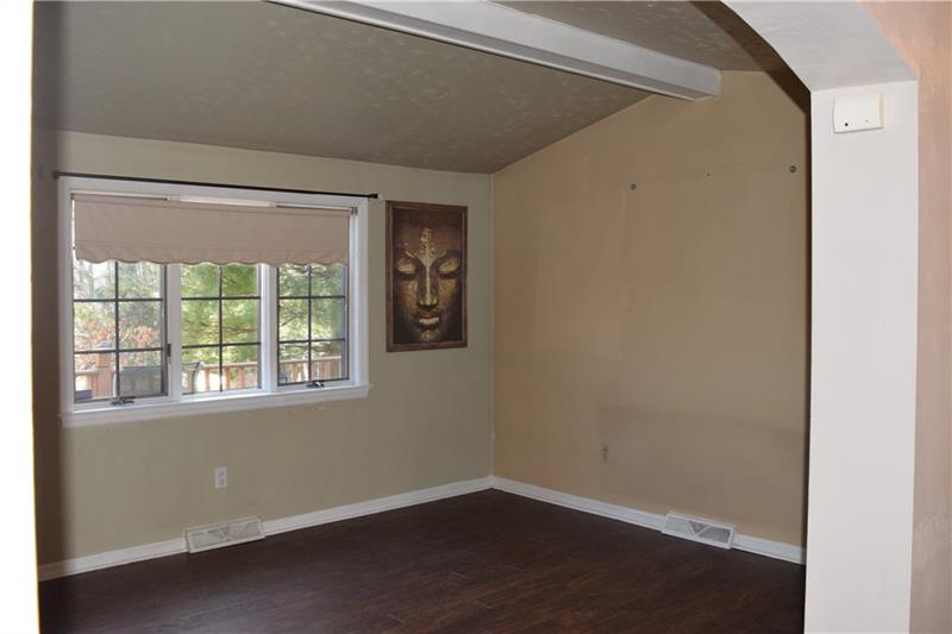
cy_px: 317
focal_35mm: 33
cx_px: 476
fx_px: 872
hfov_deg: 57.2
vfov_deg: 40.0
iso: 800
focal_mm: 22
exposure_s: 1/125
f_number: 5.6
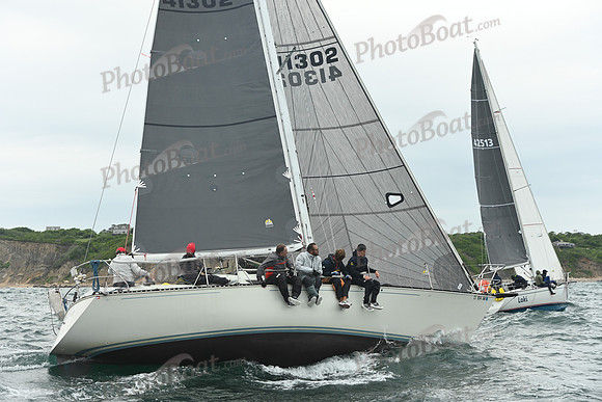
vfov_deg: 19.5
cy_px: 201
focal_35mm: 70
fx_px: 1171
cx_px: 301
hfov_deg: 28.8
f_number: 6.3
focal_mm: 70
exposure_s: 1/800
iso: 400
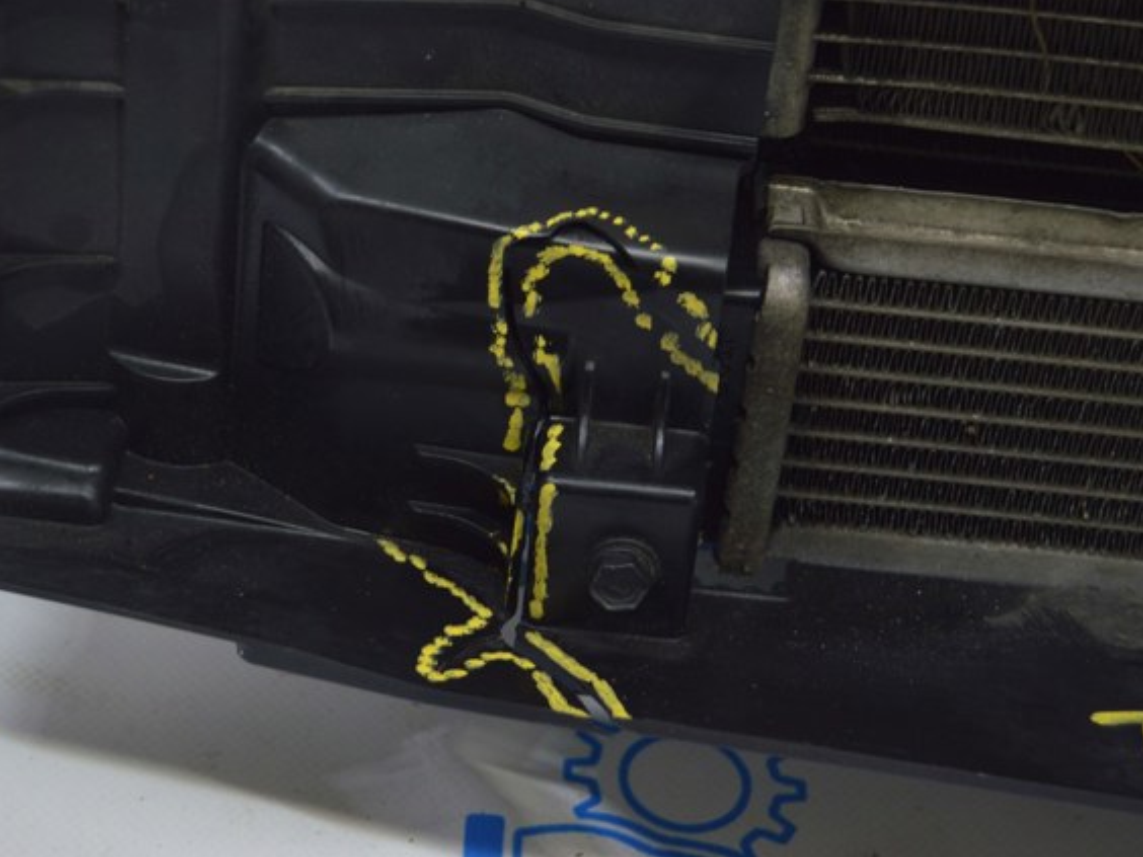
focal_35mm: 85
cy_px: 428
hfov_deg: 23.0
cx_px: 600
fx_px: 2807
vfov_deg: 17.4
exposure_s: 1/20
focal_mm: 52
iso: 400
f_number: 5.6
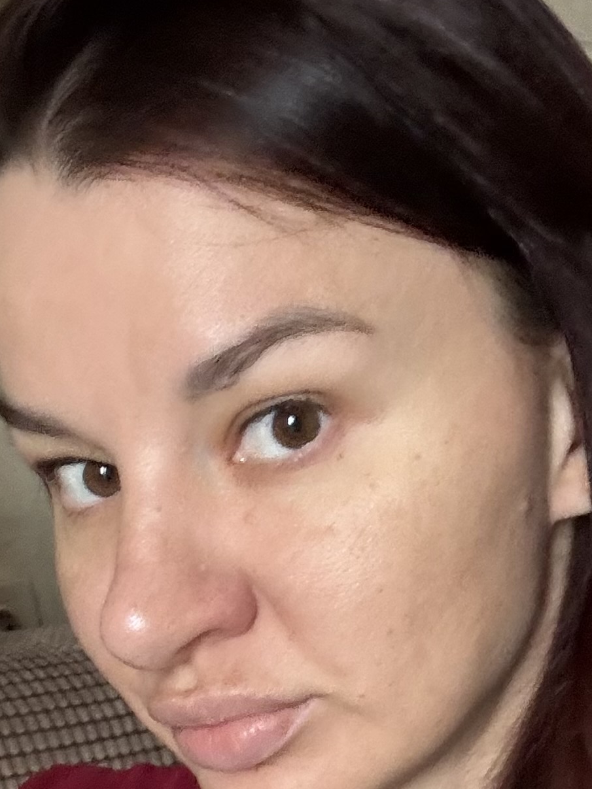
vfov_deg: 52.6
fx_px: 798
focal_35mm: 35
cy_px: 381
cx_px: 271
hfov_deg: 40.7
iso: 320
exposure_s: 1/41
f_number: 1.9
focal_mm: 2.69
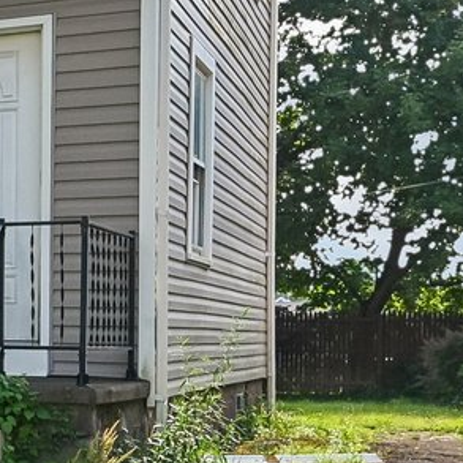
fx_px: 1438
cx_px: -544
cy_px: 320
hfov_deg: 14.3
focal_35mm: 95
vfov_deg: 18.2
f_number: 6.3
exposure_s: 1/2000
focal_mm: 16
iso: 1000
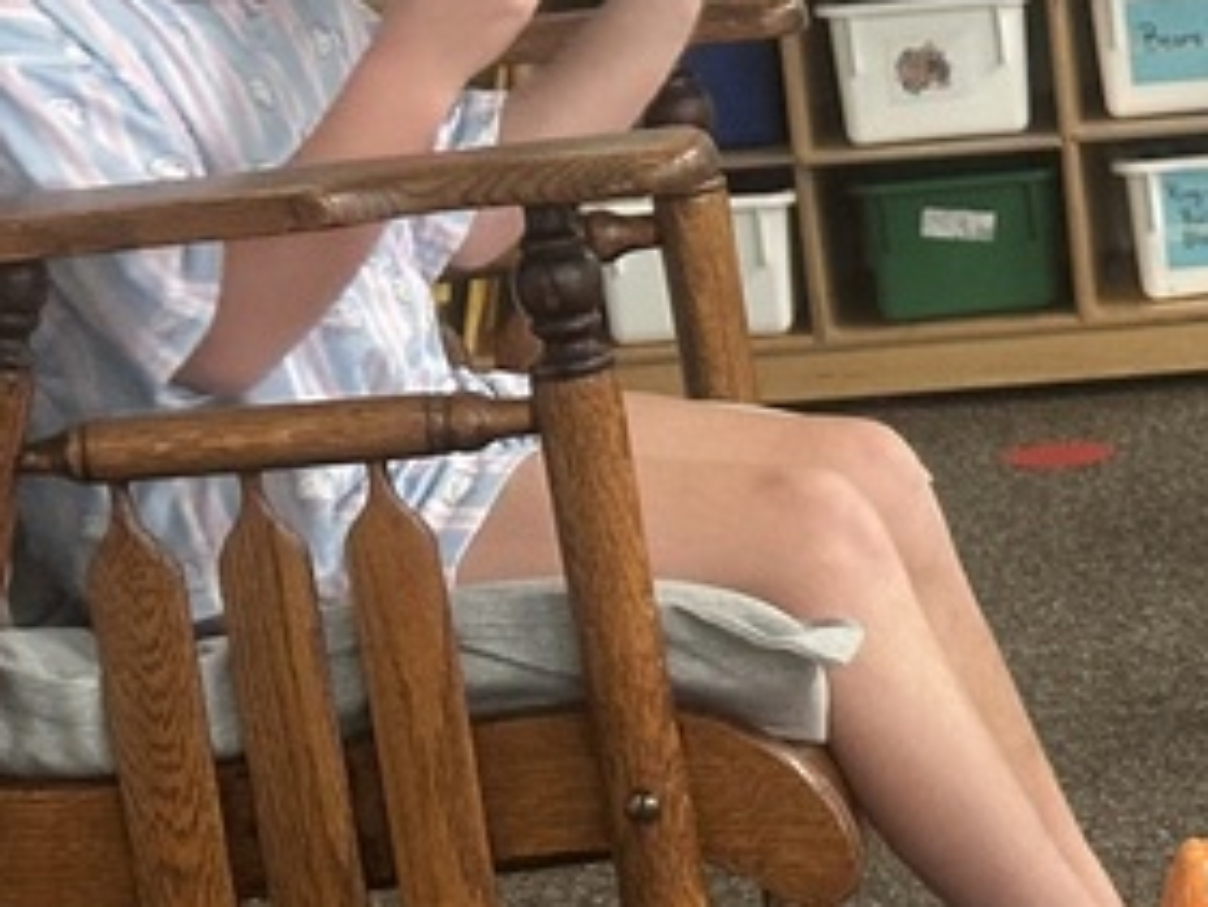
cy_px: 739
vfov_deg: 8.5
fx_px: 6110
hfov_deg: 11.0
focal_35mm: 175
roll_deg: +3.7
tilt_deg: -12.8
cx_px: 1634
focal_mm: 6.86
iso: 320
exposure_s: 1/40
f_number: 1.78
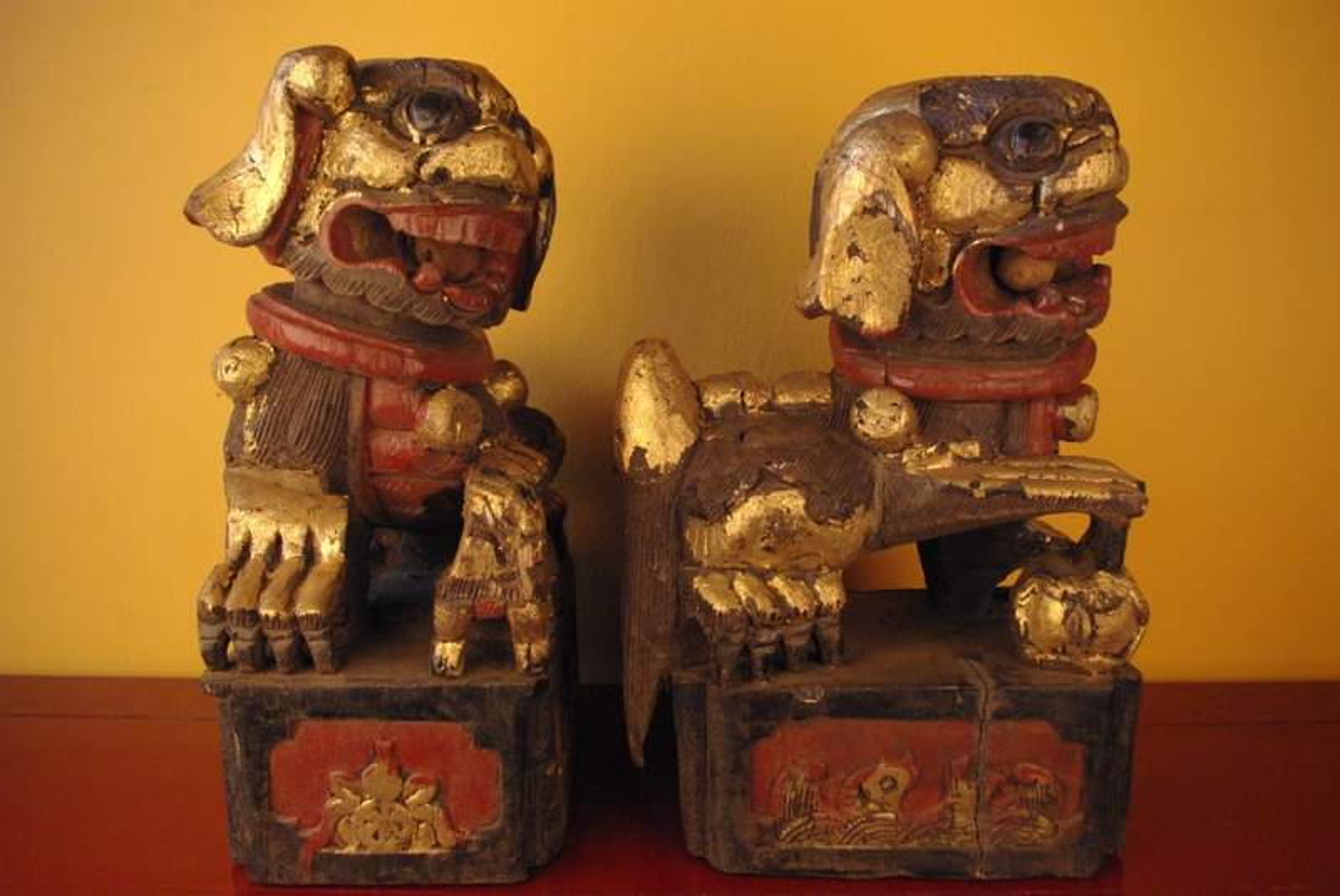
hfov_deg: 61.9
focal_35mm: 30
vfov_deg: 43.7
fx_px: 1118
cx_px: 670
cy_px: 448
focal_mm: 20
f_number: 4.5
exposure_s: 1/45
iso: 1600
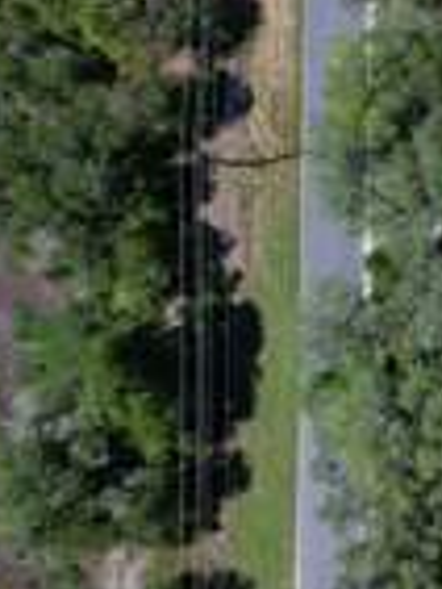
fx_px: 1224
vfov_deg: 26.6
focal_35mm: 72
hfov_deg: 15.3
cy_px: 125
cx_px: 947
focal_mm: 8.38
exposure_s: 1/90
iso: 100
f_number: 2.8
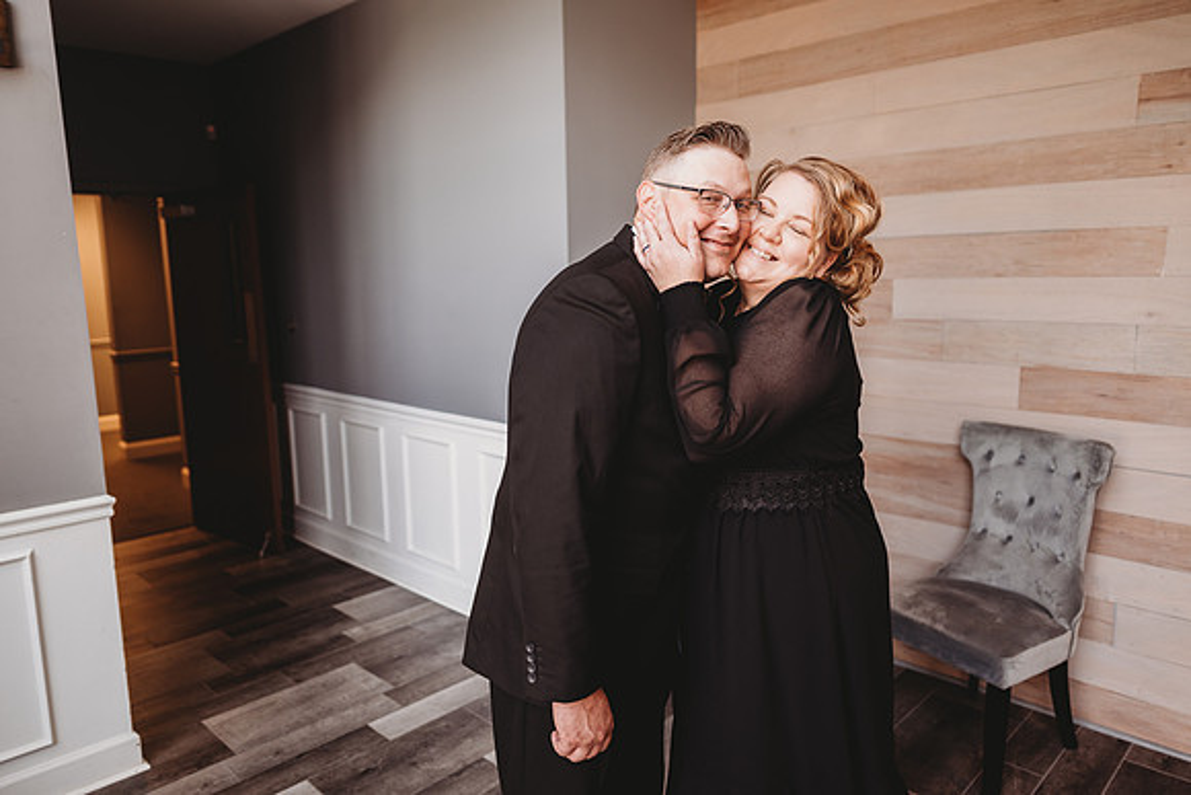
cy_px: 397
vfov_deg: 51.5
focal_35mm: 25
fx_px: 823
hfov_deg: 71.8
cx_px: 583
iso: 200
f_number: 2.2
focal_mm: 24
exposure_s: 1/125
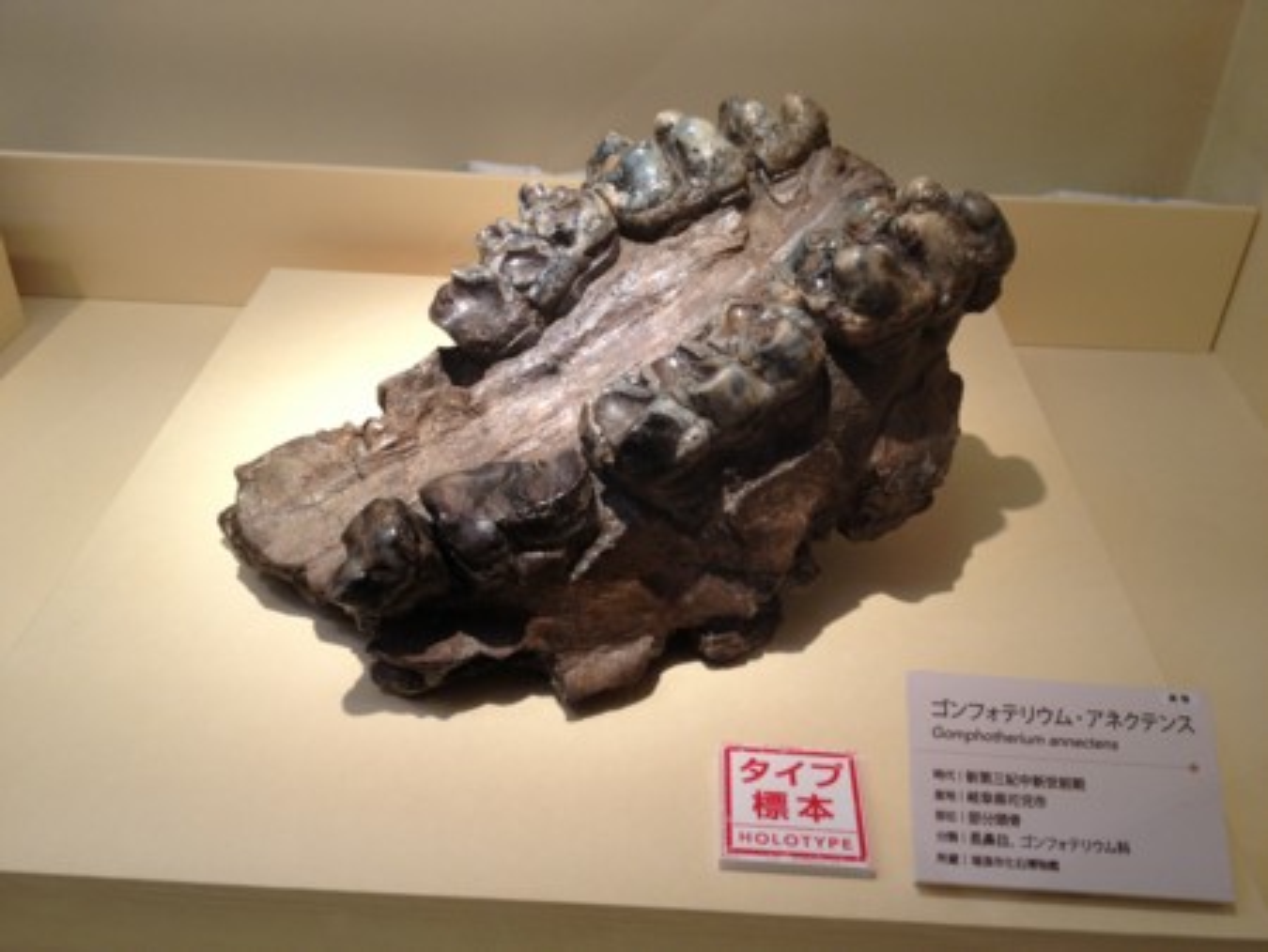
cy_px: 476
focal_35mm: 35
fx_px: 1283
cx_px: 634
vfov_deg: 40.7
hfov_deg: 52.6
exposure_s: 1/24
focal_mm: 4.28
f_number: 2.4
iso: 50
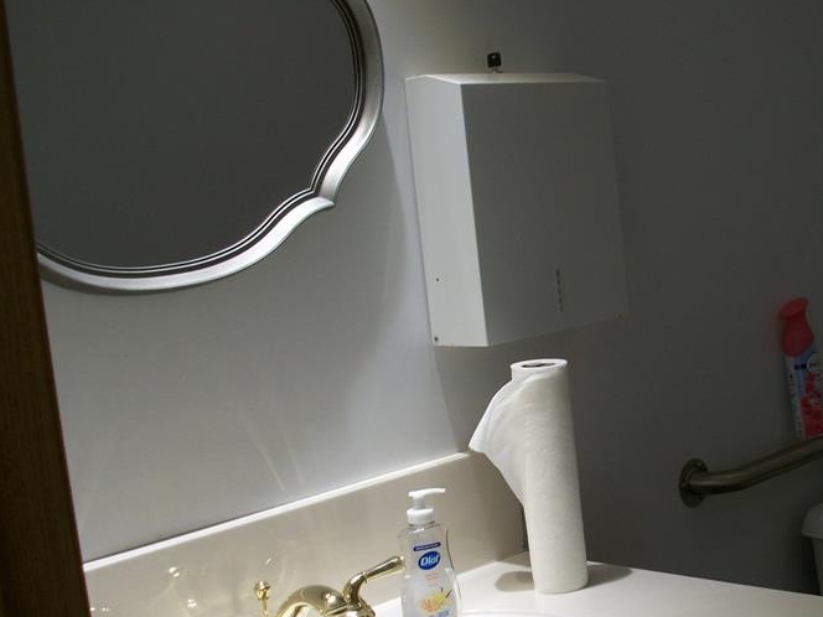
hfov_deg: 34.8
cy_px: 411
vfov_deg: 26.9
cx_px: 614
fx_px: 1284
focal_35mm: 54
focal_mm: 6.3
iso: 80
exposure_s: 1/40
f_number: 3.1
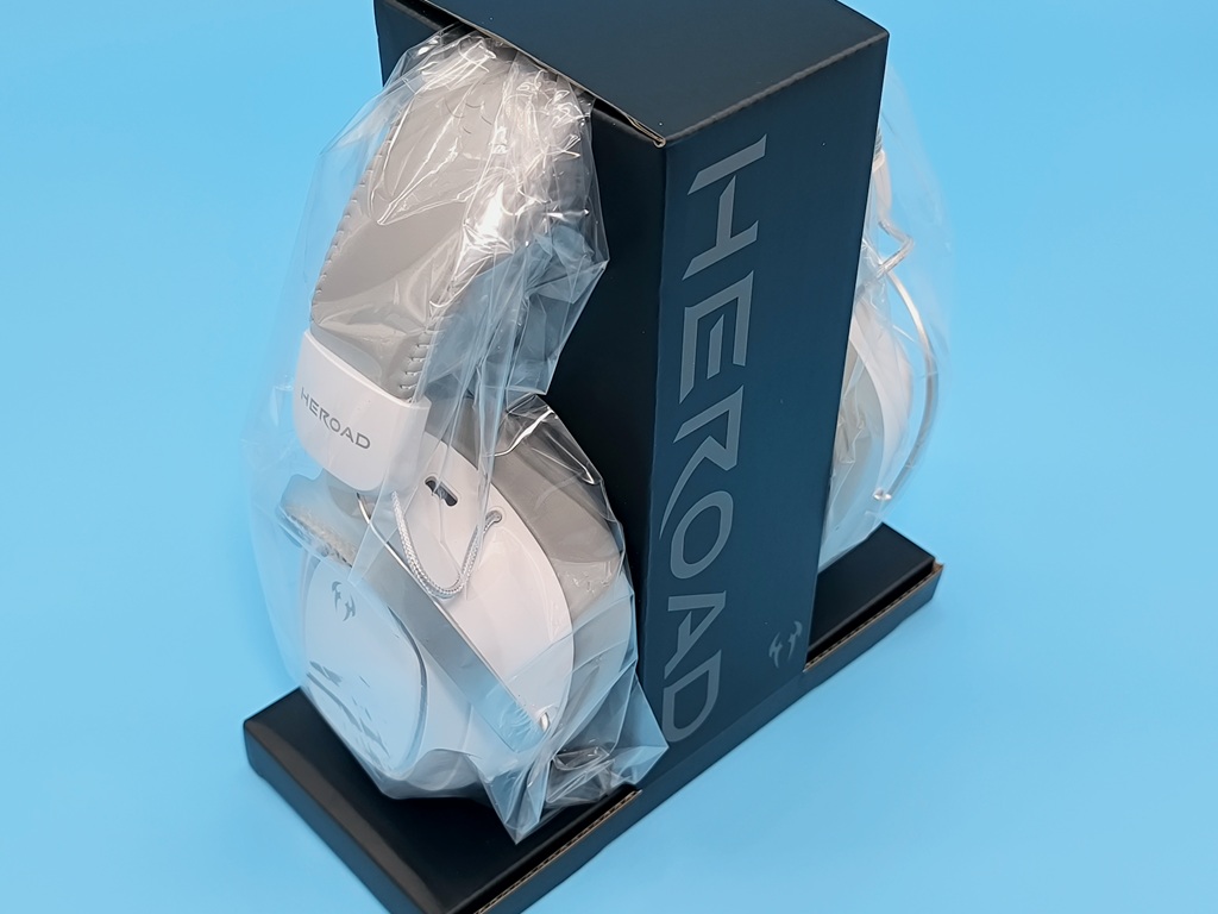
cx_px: 609
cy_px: 457
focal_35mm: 44
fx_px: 1548
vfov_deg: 32.9
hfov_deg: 42.9
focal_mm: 6.14
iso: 500
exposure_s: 1/100
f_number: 1.65
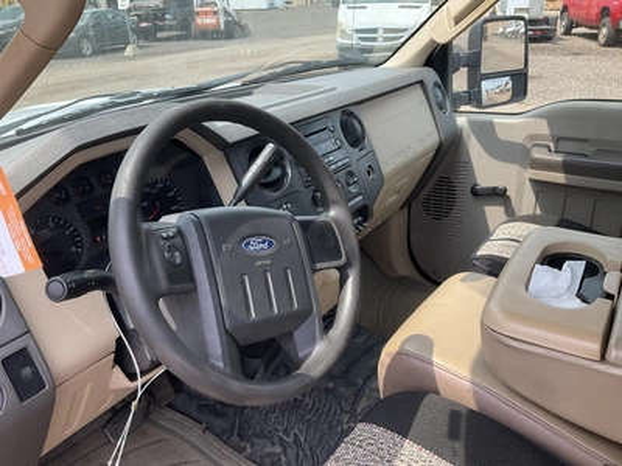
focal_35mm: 29
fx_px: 521
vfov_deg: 48.2
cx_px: 311
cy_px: 233
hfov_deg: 61.7
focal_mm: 3
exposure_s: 1/292
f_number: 1.8
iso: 25
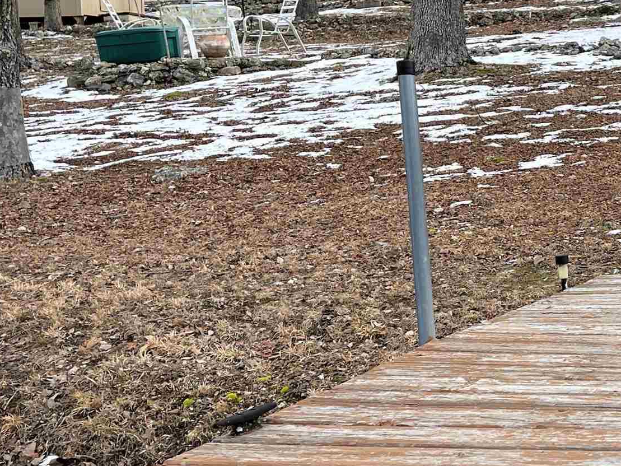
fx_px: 1292
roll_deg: +0.8
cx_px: 674
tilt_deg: -4.5
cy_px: 219
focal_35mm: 72
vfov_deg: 20.4
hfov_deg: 25.2
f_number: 1.6
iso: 32
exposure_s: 1/1279
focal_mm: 5.1
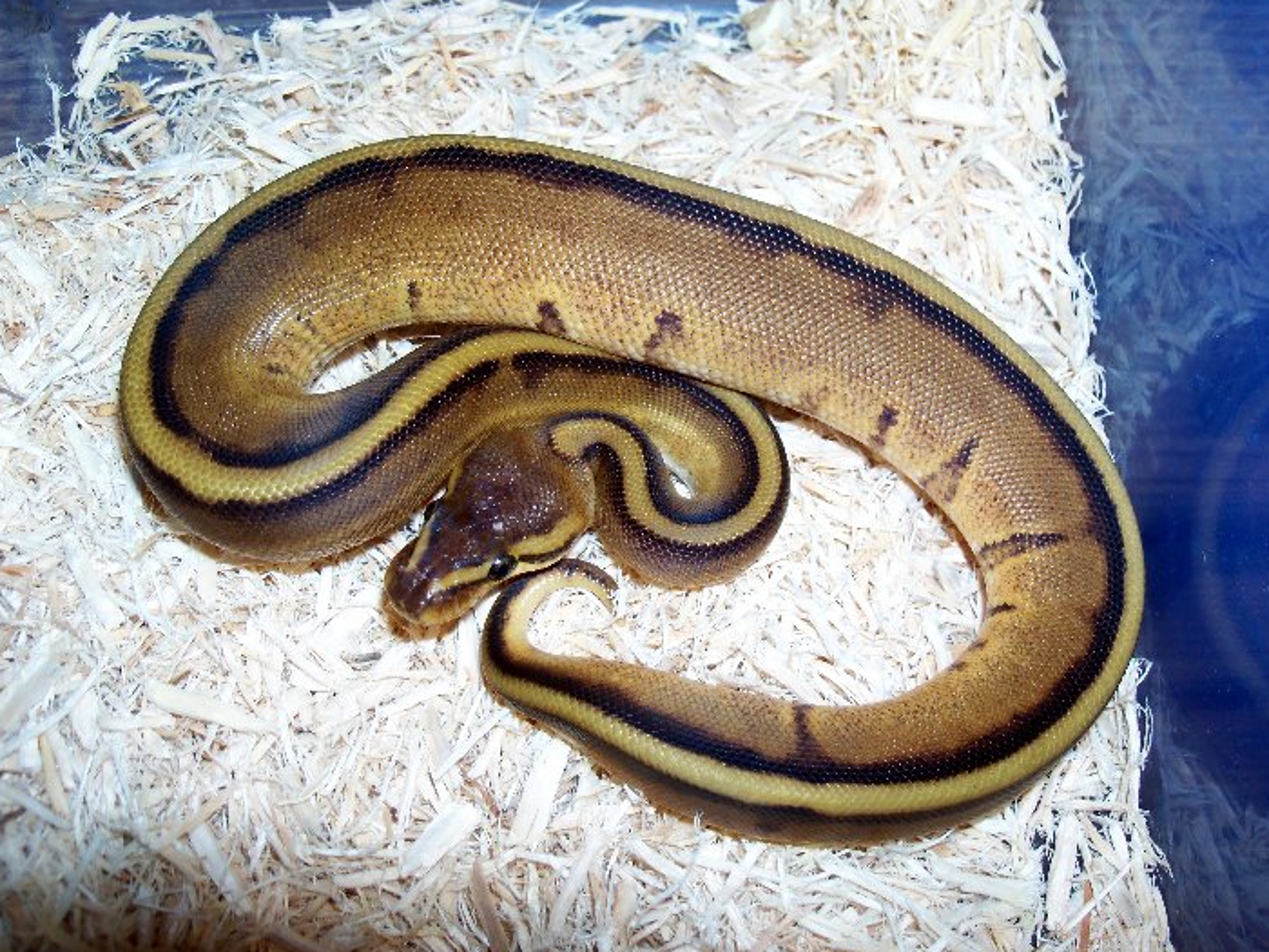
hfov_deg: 51.4
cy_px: 471
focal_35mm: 36
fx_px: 1320
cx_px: 636
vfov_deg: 39.7
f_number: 3
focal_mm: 6.3
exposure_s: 1/30
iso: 64
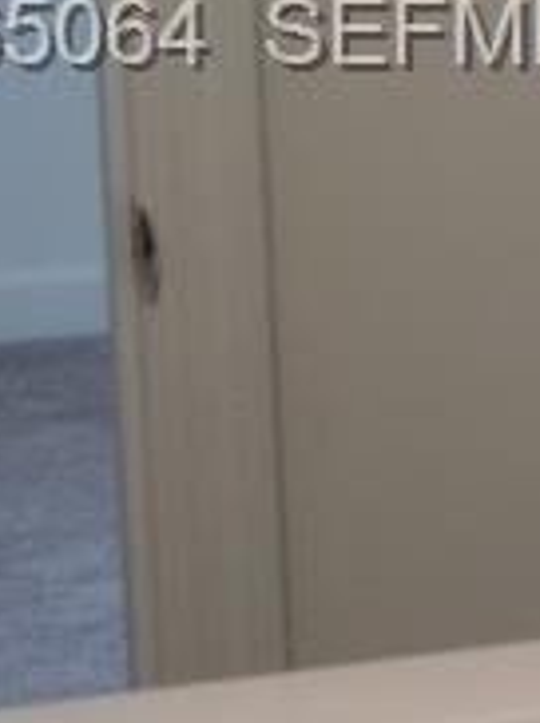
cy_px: 42
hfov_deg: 5.0
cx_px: 2891
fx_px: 4753
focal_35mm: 228
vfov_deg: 8.7
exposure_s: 1/60
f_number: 4
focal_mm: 18
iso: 400
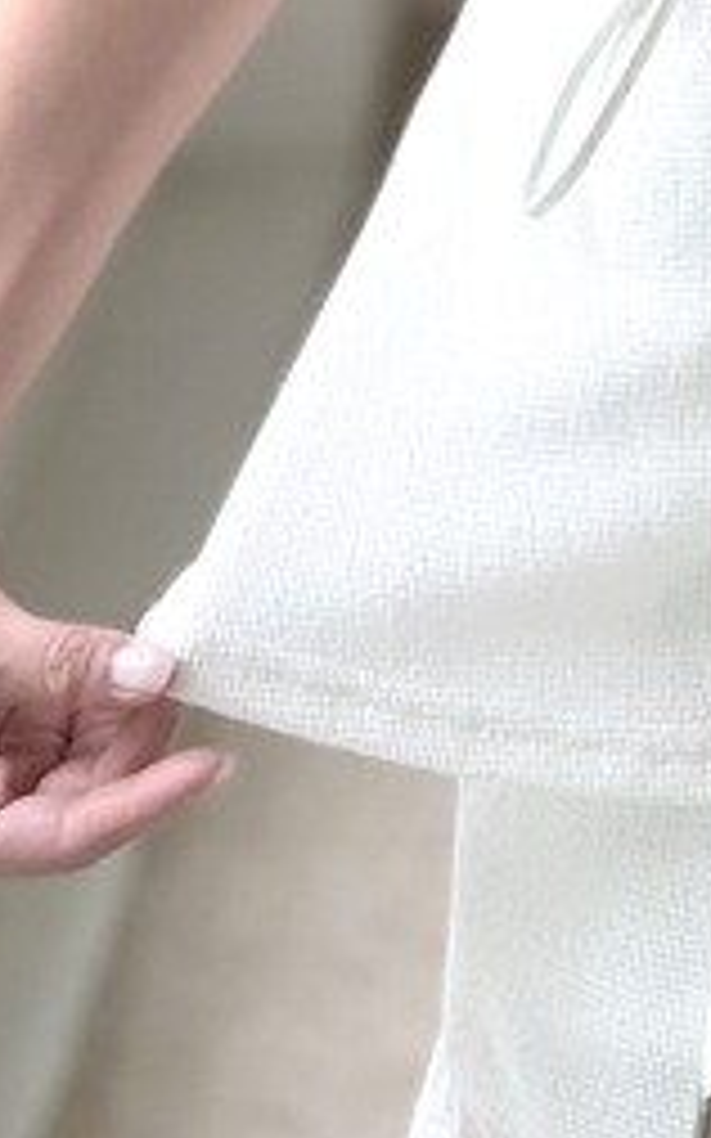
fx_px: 3381
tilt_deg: -32.3
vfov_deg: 15.8
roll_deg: -2.6
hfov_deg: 11.7
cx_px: 868
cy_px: -999
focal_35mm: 109
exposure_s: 1/60
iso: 250
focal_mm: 5.96
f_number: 1.6
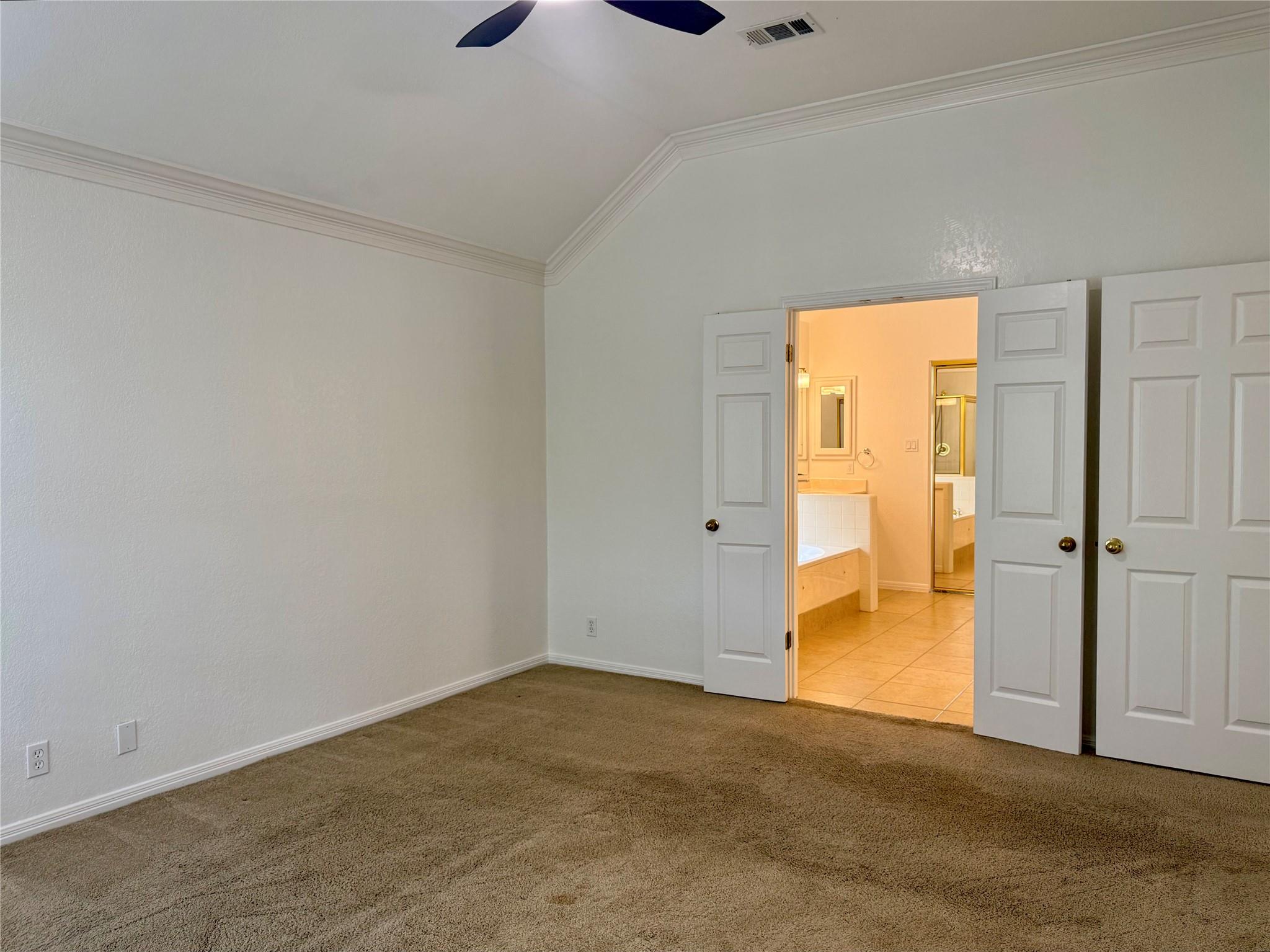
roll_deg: -0.9
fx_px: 880
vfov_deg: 56.8
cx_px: 635
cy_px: 476
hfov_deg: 71.6
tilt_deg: -2.0
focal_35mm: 24
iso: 125
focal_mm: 6.76
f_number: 1.78
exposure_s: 1/120
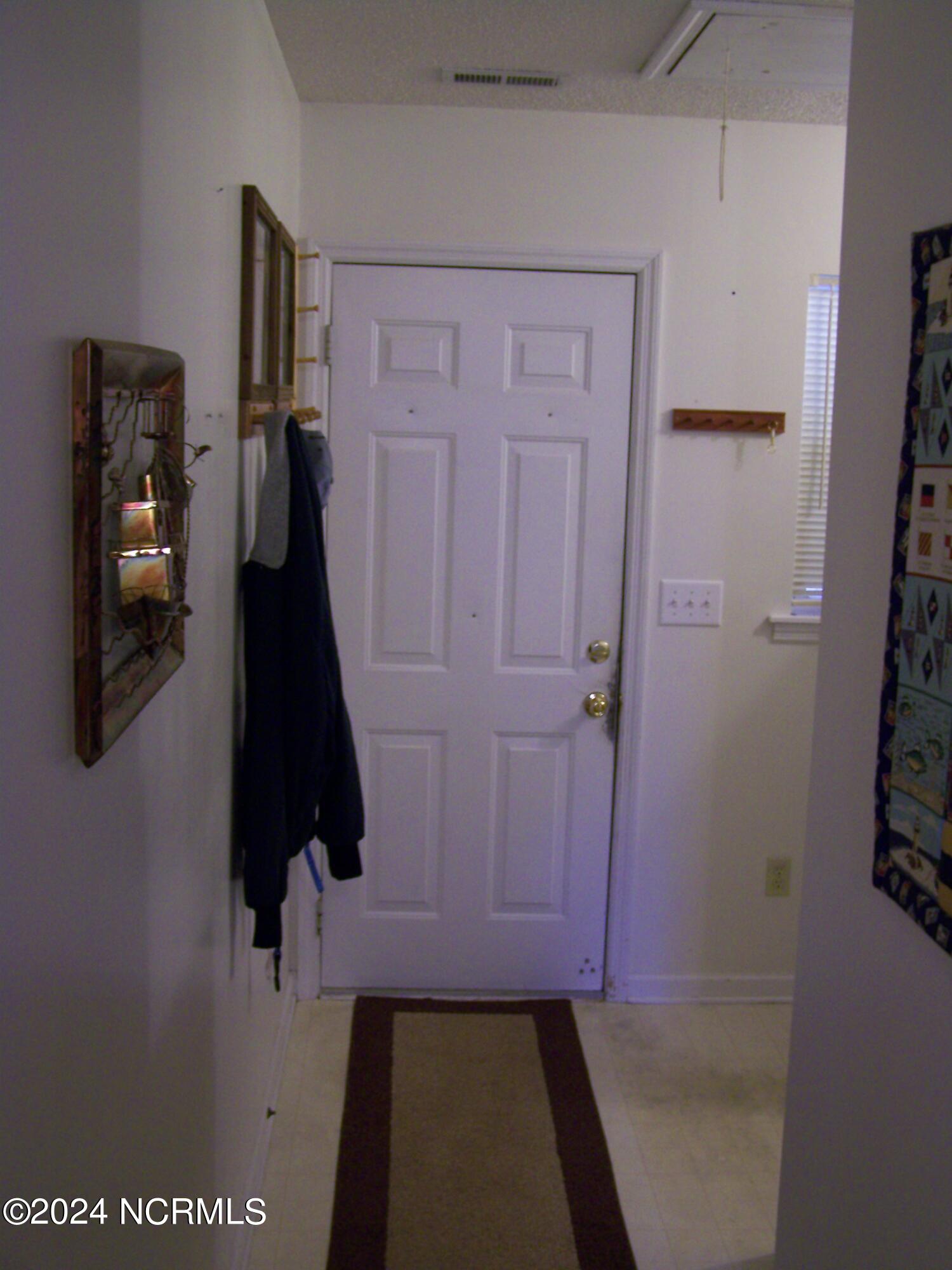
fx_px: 1393
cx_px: 476
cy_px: 635
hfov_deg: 37.7
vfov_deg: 49.0
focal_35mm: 38
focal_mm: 6.3
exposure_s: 1/8
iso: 160
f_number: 2.8
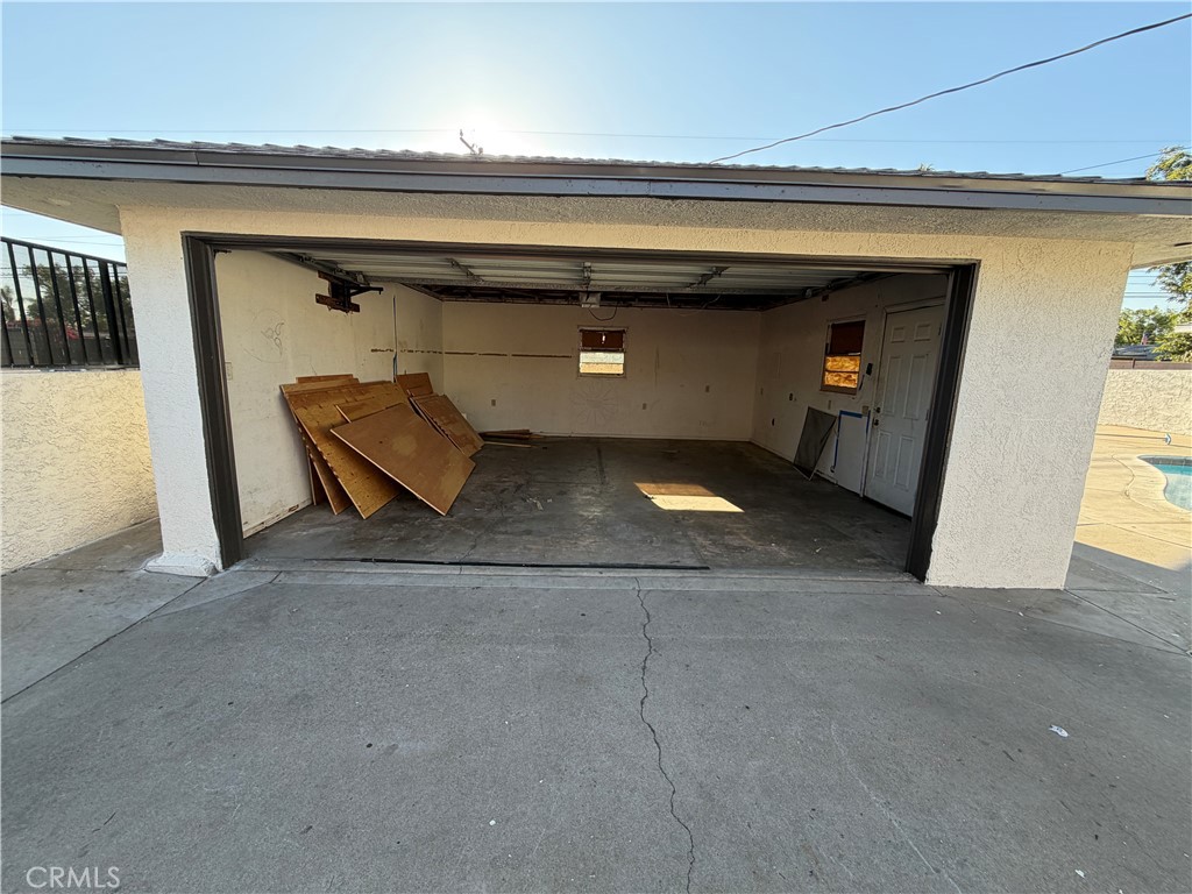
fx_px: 482
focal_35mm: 14
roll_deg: -1.2
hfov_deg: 102.1
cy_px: 447
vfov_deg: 85.7
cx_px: 596
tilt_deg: -8.8
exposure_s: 1/156
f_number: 2.2
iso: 40
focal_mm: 2.22
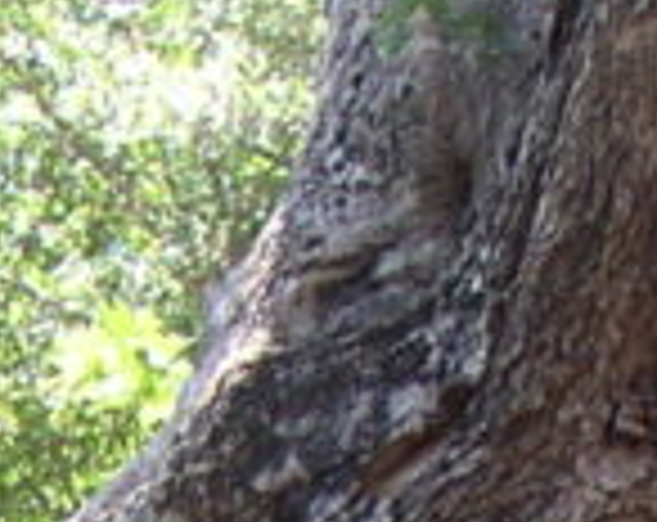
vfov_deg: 5.5
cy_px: 1634
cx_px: -126
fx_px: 5062
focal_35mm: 261
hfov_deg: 7.4
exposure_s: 1/60
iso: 50
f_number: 2.8
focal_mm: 6
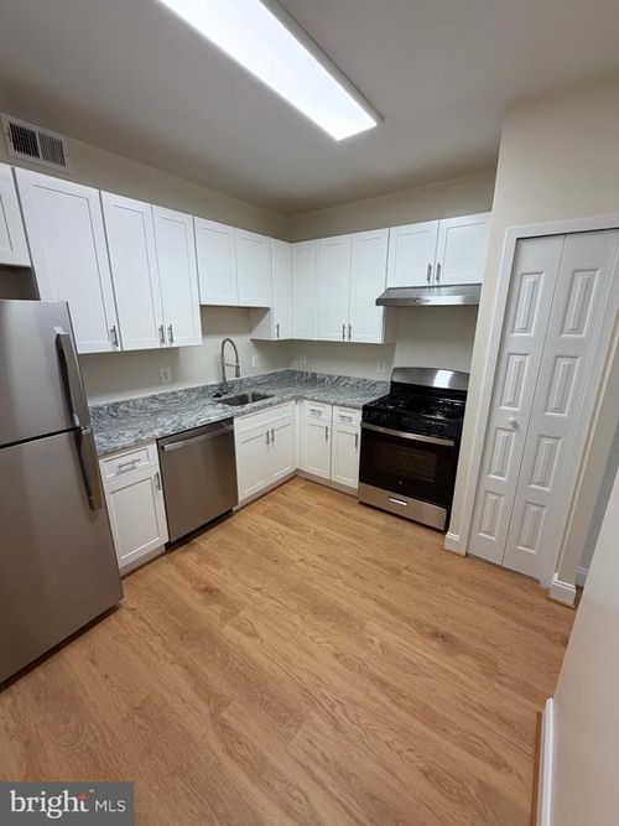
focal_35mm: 14
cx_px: 310
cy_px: 413
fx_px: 334
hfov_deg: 85.7
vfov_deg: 102.1
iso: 200
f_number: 2.2
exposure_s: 1/120
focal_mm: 2.22
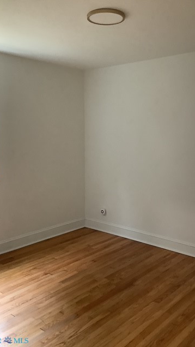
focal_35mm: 34
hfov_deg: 34.6
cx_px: 108
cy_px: 173
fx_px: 312
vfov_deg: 58.0
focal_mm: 3.3
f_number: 2.4
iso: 250
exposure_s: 1/40
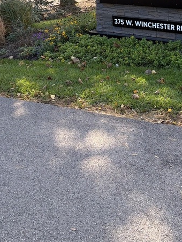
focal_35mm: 62
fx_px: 434
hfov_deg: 23.5
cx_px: 123
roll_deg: +2.1
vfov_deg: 28.6
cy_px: -17
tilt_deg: -9.5
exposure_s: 1/221
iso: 50
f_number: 1.6
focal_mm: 5.96
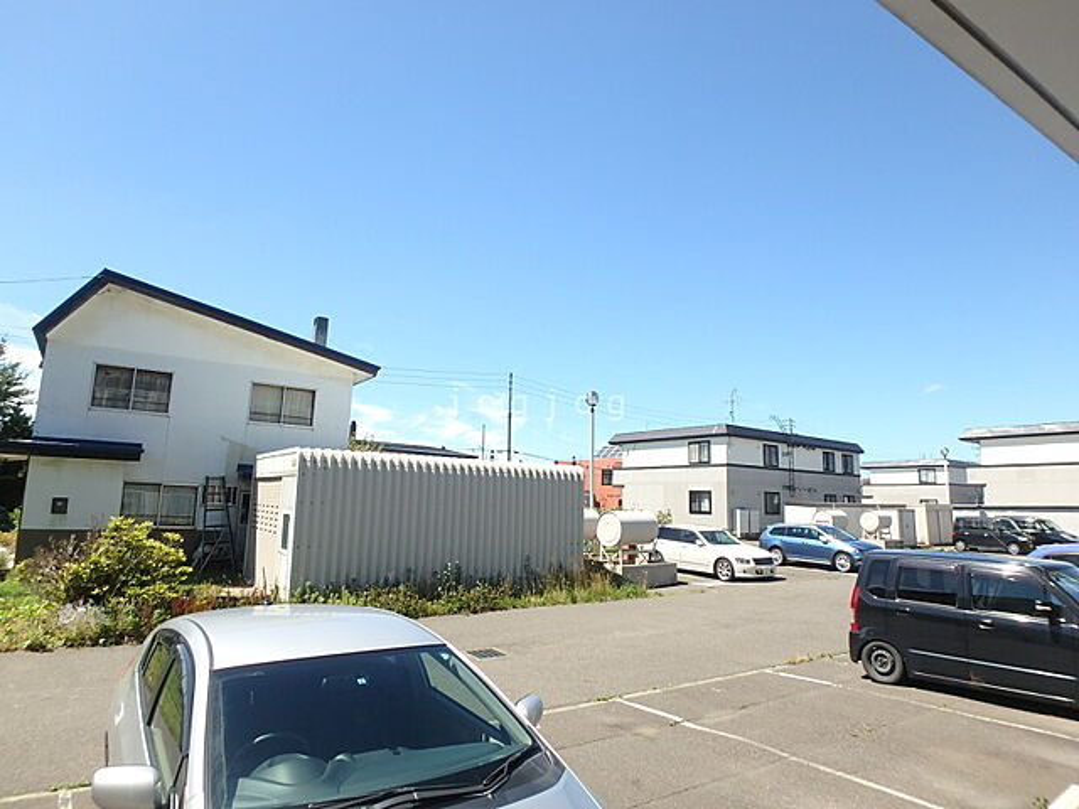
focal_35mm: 21
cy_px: 404
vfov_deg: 63.4
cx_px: 540
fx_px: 655
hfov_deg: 79.0
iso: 125
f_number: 3.5
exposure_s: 1/640
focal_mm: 3.7
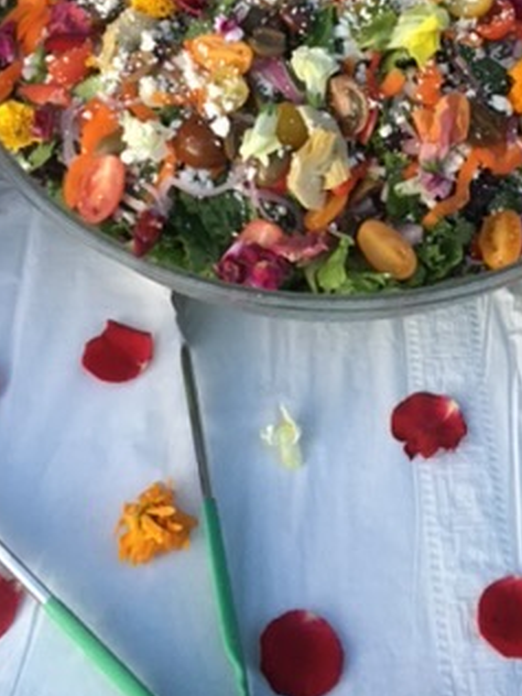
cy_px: 181
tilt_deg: -58.9
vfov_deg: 41.8
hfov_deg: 32.7
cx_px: 339
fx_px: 885
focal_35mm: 44
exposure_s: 1/30
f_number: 2.2
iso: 200
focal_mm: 4.15
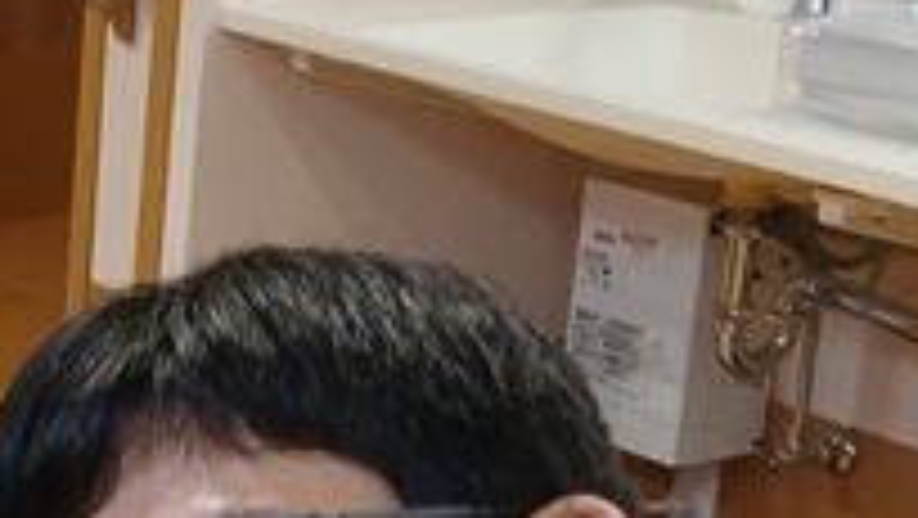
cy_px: 991
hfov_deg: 14.2
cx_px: -567
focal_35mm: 139
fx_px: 3385
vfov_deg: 8.4
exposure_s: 1/50
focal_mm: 3.86
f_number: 1.8
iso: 160
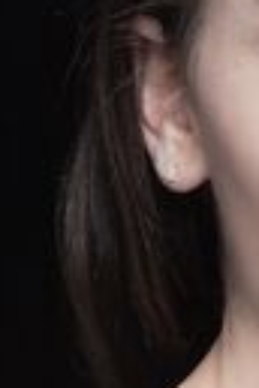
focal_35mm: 624
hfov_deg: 2.2
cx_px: 530
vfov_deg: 3.3
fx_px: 6738
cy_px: 580
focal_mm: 85
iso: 400
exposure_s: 1/125
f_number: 6.3
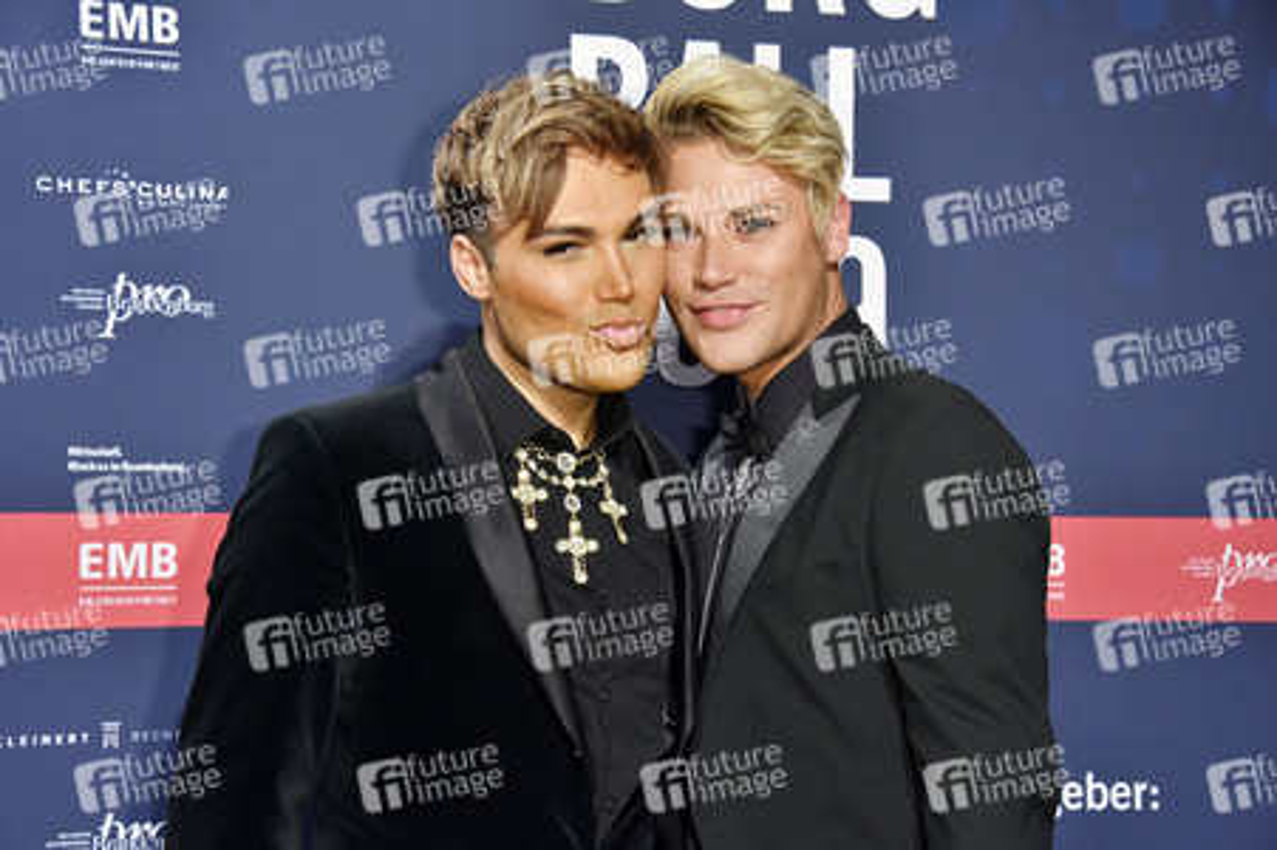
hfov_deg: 28.1
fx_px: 2552
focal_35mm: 72
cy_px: 425
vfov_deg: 18.9
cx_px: 638
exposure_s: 1/160
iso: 1000
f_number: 6.3
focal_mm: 72
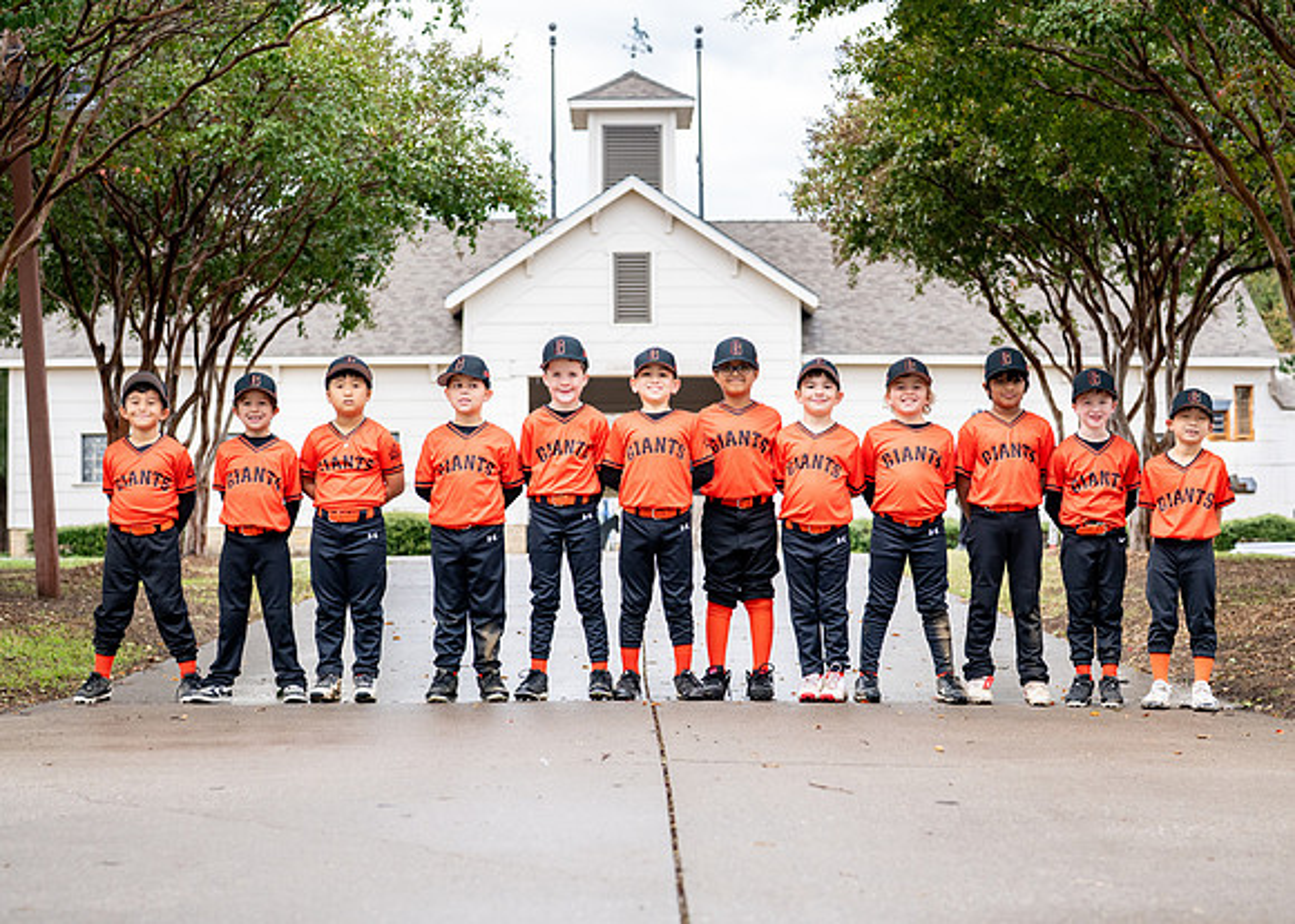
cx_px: 651
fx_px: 2505
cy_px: 508
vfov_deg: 20.9
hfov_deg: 29.0
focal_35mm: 68
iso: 320
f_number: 2.8
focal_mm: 50
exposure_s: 1/1000
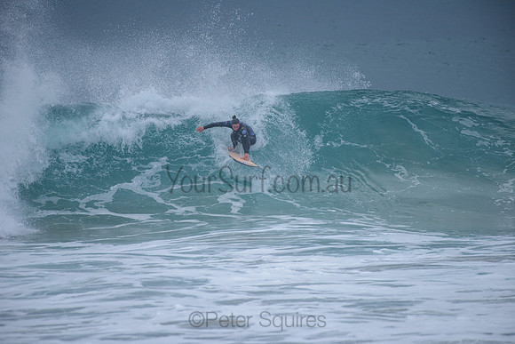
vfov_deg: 2.8
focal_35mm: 500
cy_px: 172
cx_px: 258
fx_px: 7154
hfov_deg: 4.1
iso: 280
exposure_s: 1/2000
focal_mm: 500
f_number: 5.6
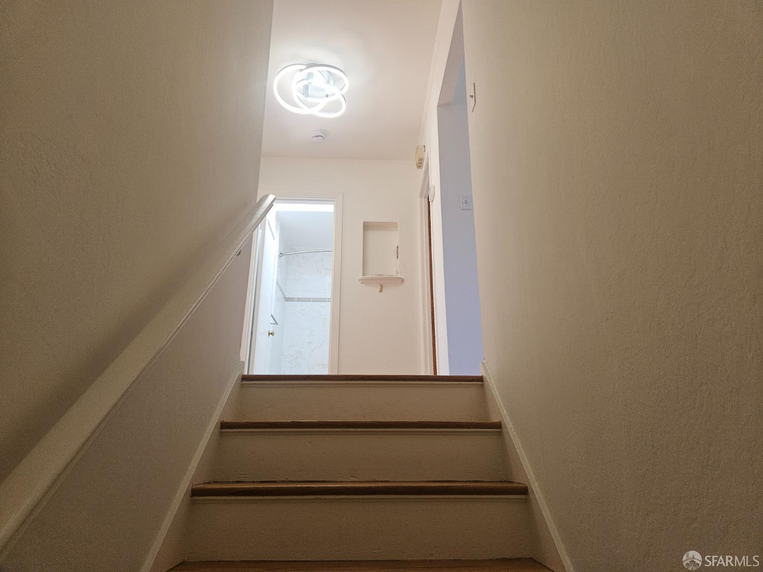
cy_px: 286
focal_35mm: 23
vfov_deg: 58.9
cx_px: 382
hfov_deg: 73.9
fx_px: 507
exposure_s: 1/120
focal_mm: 5.4
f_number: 1.8
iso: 50
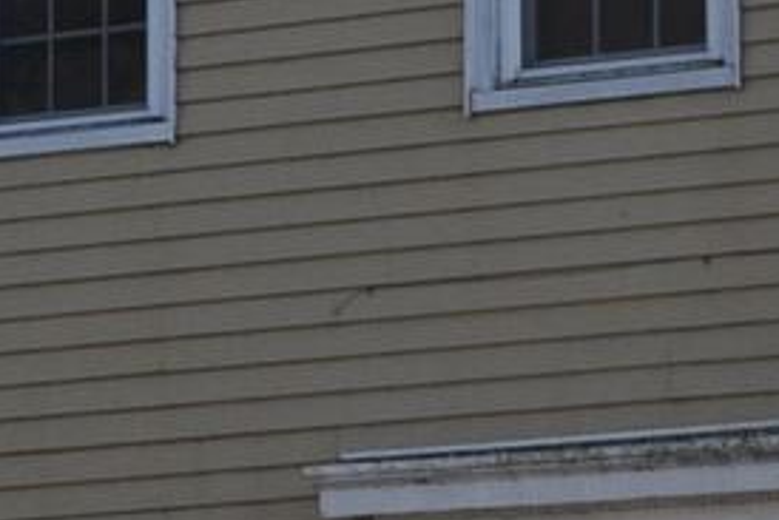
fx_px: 7274
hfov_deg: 6.0
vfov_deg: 4.1
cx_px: 1495
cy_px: 105
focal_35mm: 336
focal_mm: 30
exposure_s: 1/200
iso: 200
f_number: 11
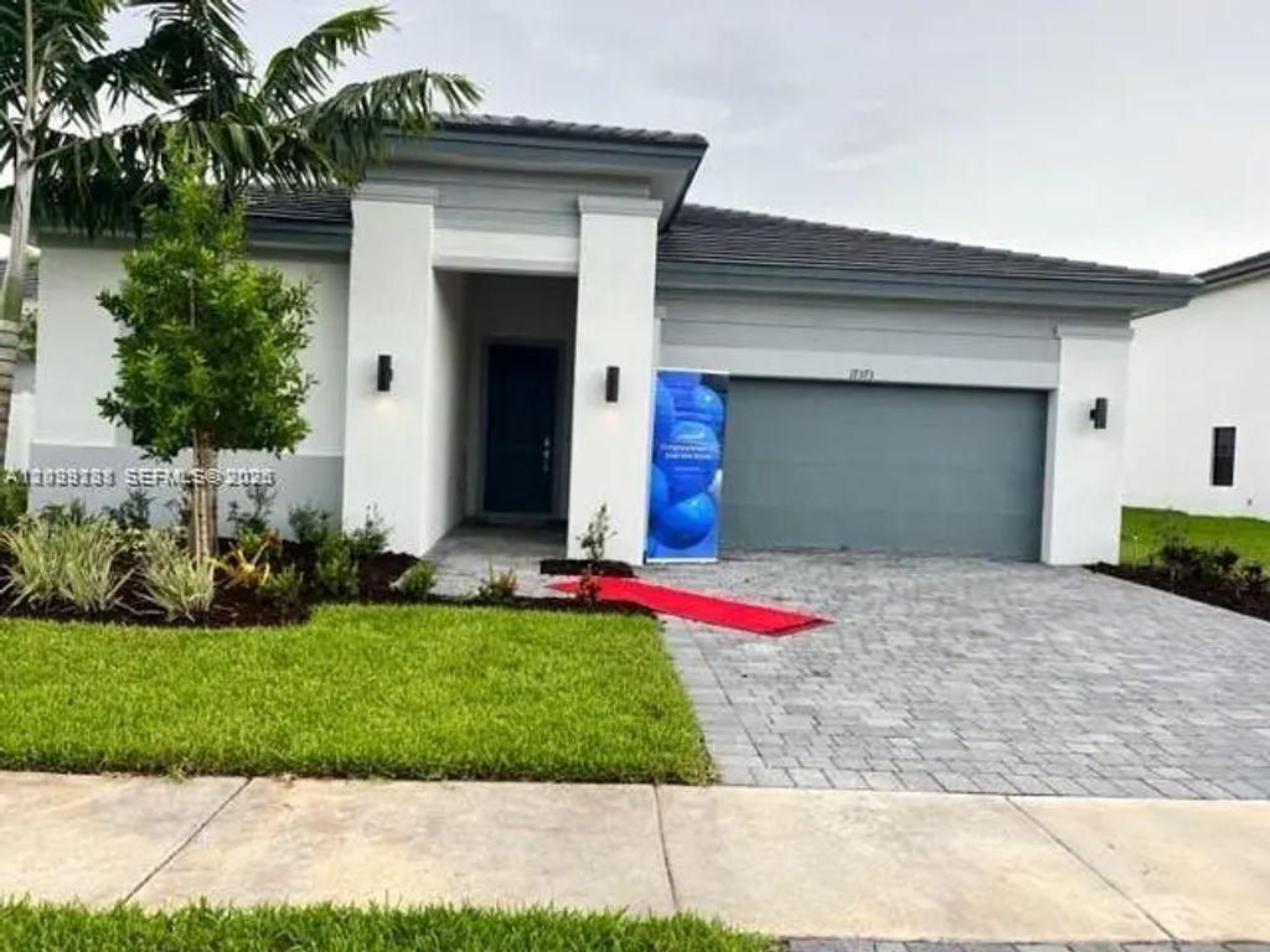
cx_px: 635
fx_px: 954
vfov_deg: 53.1
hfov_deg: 67.3
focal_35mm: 26
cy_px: 476
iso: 50
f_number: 1.6
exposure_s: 1/457
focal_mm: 5.1
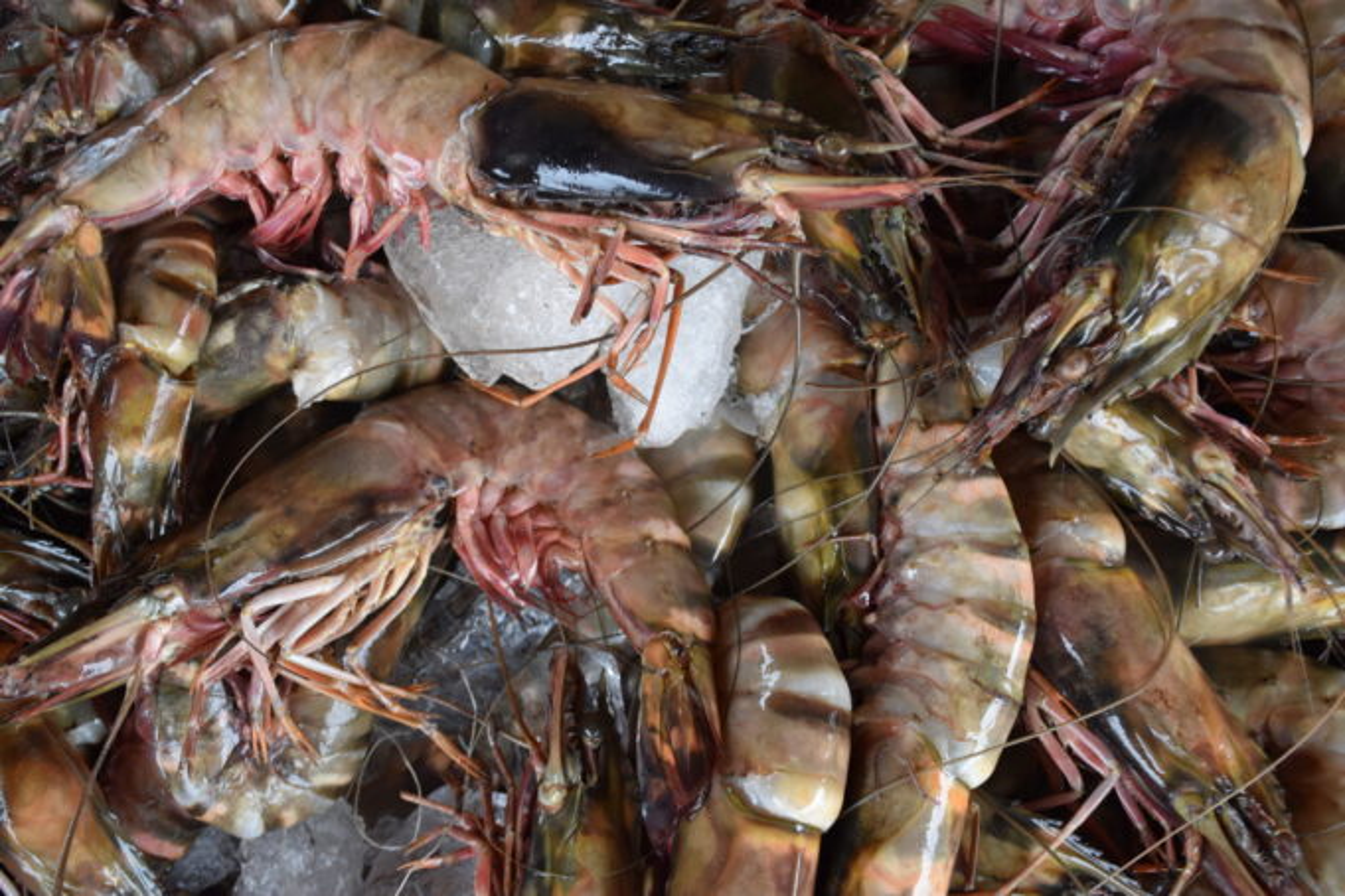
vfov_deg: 28.1
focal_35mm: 48
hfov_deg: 41.1
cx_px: 672
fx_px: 1793
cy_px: 448
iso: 900
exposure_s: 1/60
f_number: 4
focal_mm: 32
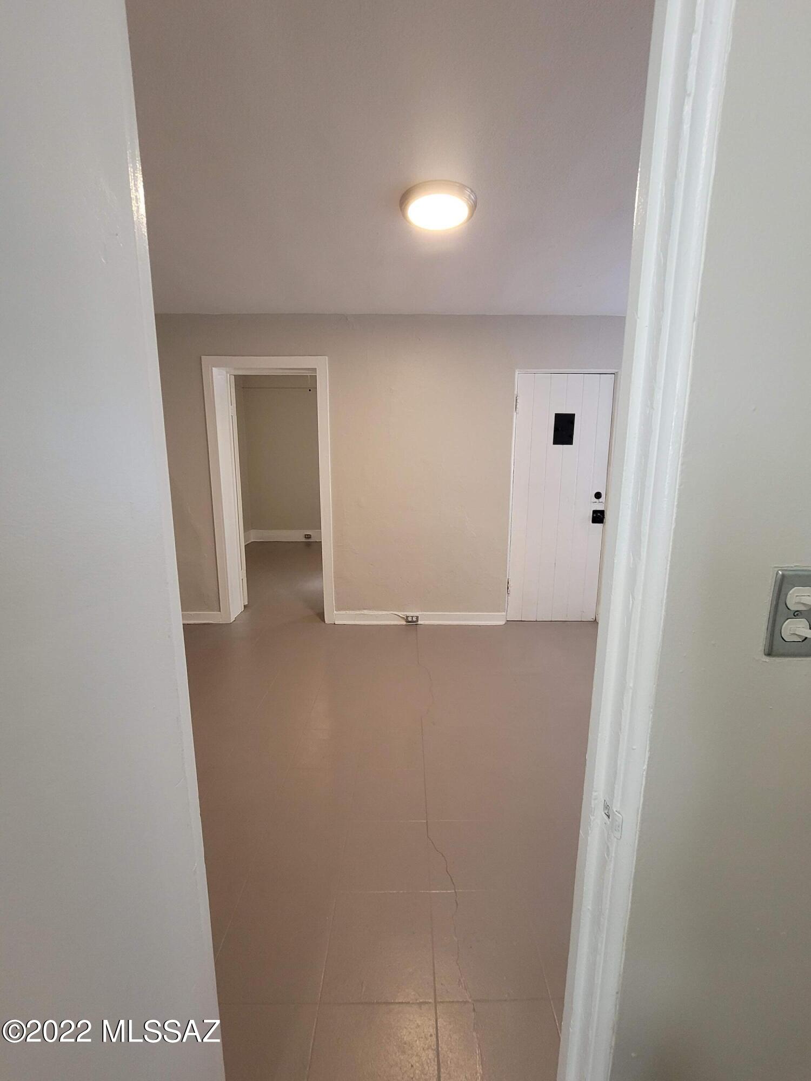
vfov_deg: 106.2
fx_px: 406
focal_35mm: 13
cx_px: 406
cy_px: 540
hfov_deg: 89.9
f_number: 2.2
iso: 320
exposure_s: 1/60
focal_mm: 2.2
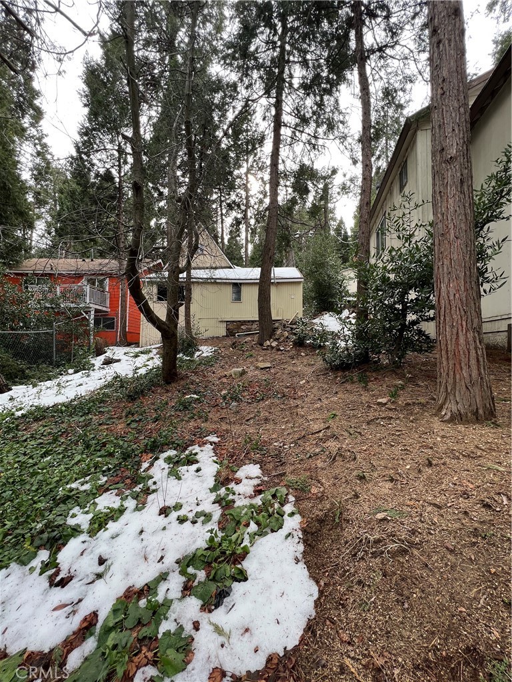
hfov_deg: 89.9
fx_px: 256
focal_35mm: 13
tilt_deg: +2.5
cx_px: 256
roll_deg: -0.4
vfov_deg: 106.2
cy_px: 341
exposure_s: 1/152
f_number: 1.8
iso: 32
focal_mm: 1.57
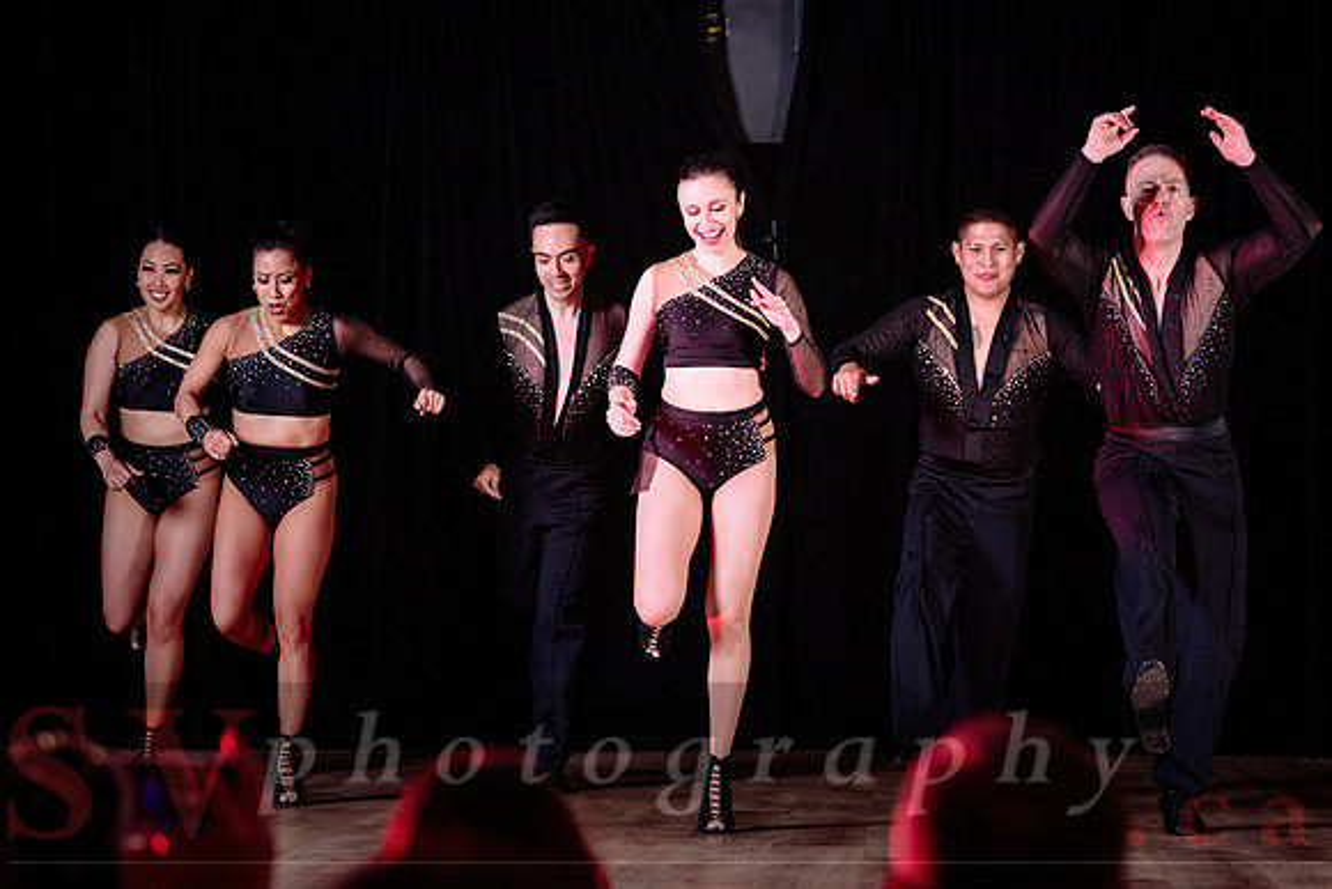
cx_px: 763
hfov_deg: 18.9
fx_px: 3989
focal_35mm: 108
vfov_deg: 12.7
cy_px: 388
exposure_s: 1/200
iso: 400
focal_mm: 82
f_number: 3.2
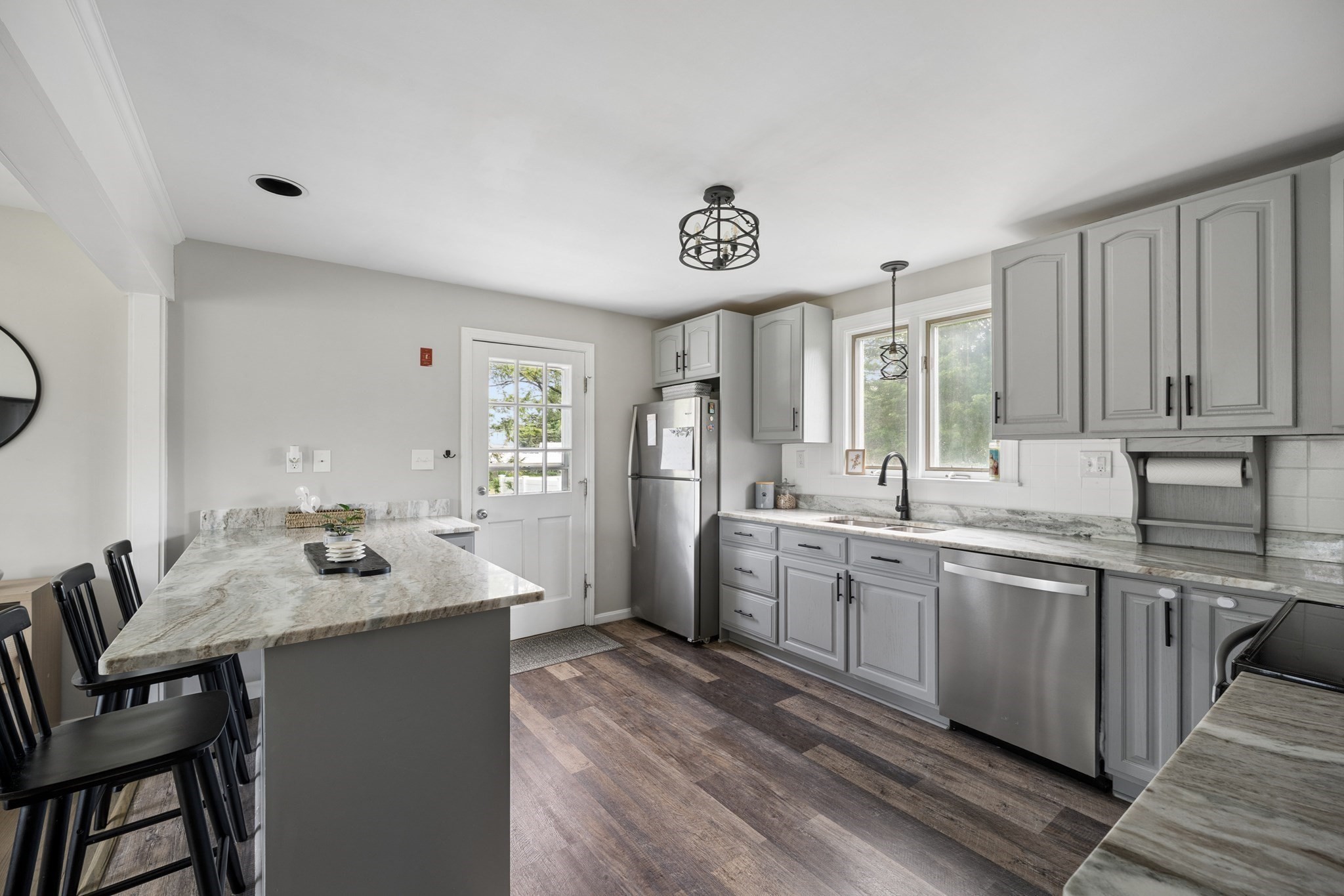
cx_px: 672
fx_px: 523
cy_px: 448
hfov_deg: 104.3
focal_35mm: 14
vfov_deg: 81.2
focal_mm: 14
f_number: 8
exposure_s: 1/20
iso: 400
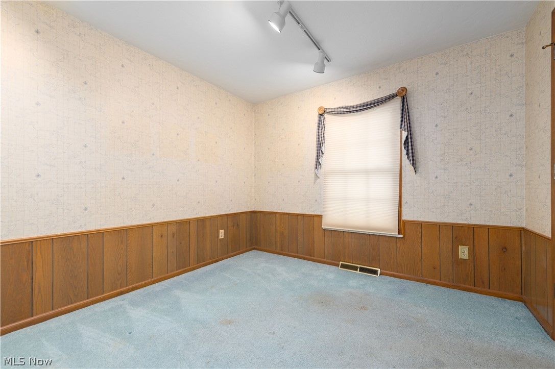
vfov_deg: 81.1
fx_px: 216
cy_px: 184
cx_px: 278
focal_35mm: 14
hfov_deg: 104.3
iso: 200
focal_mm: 14
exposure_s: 1/60
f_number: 8
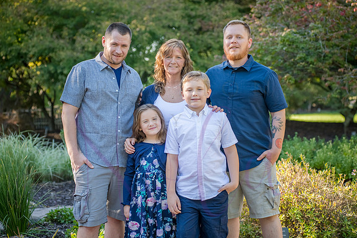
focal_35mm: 88
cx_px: 187
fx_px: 873
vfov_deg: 15.5
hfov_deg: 23.1
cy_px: 119
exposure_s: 1/400
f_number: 4
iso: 400
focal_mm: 80
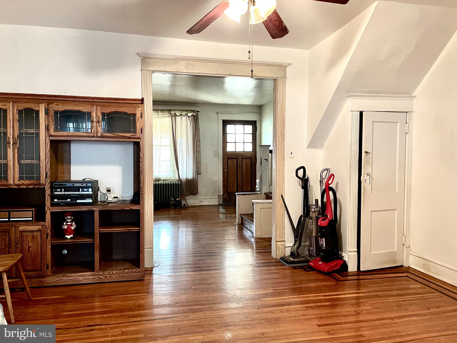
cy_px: 172
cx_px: 228
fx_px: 343
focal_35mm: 26
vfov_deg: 53.1
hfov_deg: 67.3
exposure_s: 1/60
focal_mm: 5.1
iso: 320
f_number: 1.6
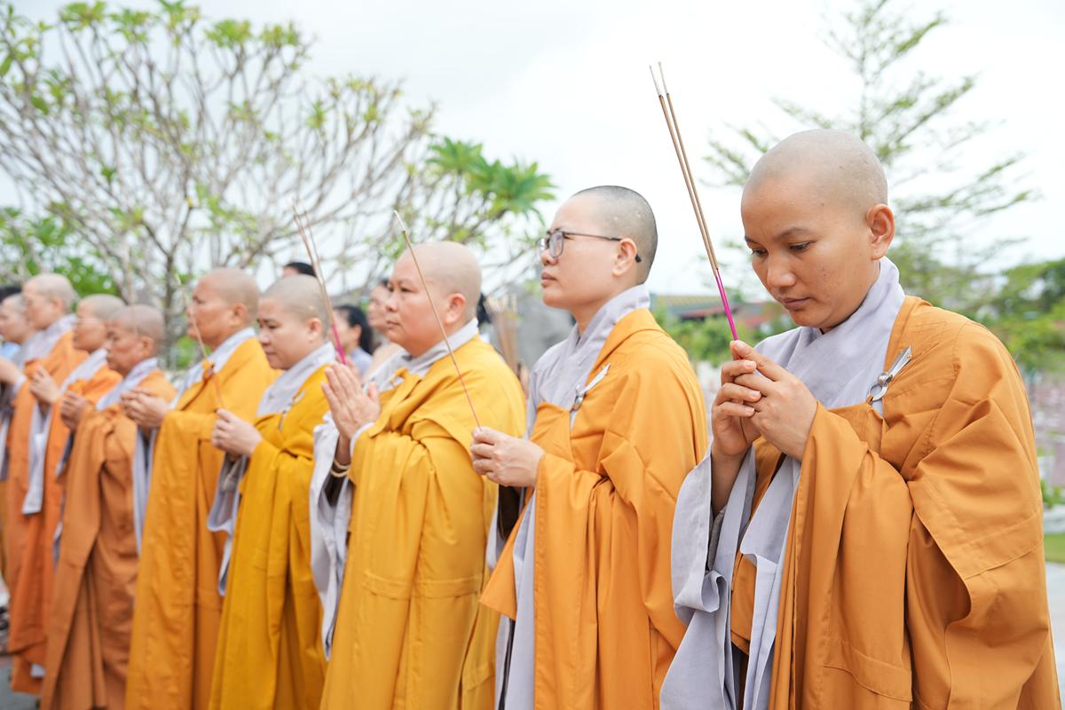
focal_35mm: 40
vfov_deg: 33.4
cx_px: 532
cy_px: 355
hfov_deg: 48.5
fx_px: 1183
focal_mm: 40
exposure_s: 1/250
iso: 125
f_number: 4
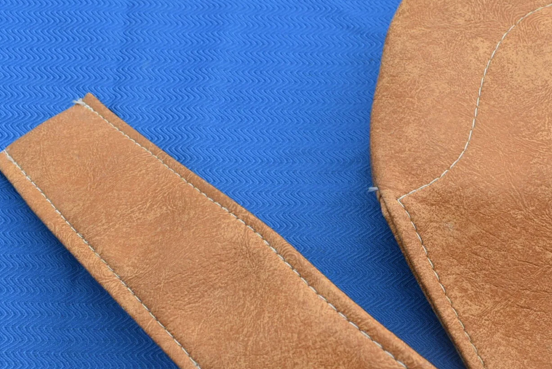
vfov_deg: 19.7
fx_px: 1059
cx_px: 483
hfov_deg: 28.3
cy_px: 267
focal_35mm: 69
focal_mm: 22
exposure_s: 1/400
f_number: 8
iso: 200
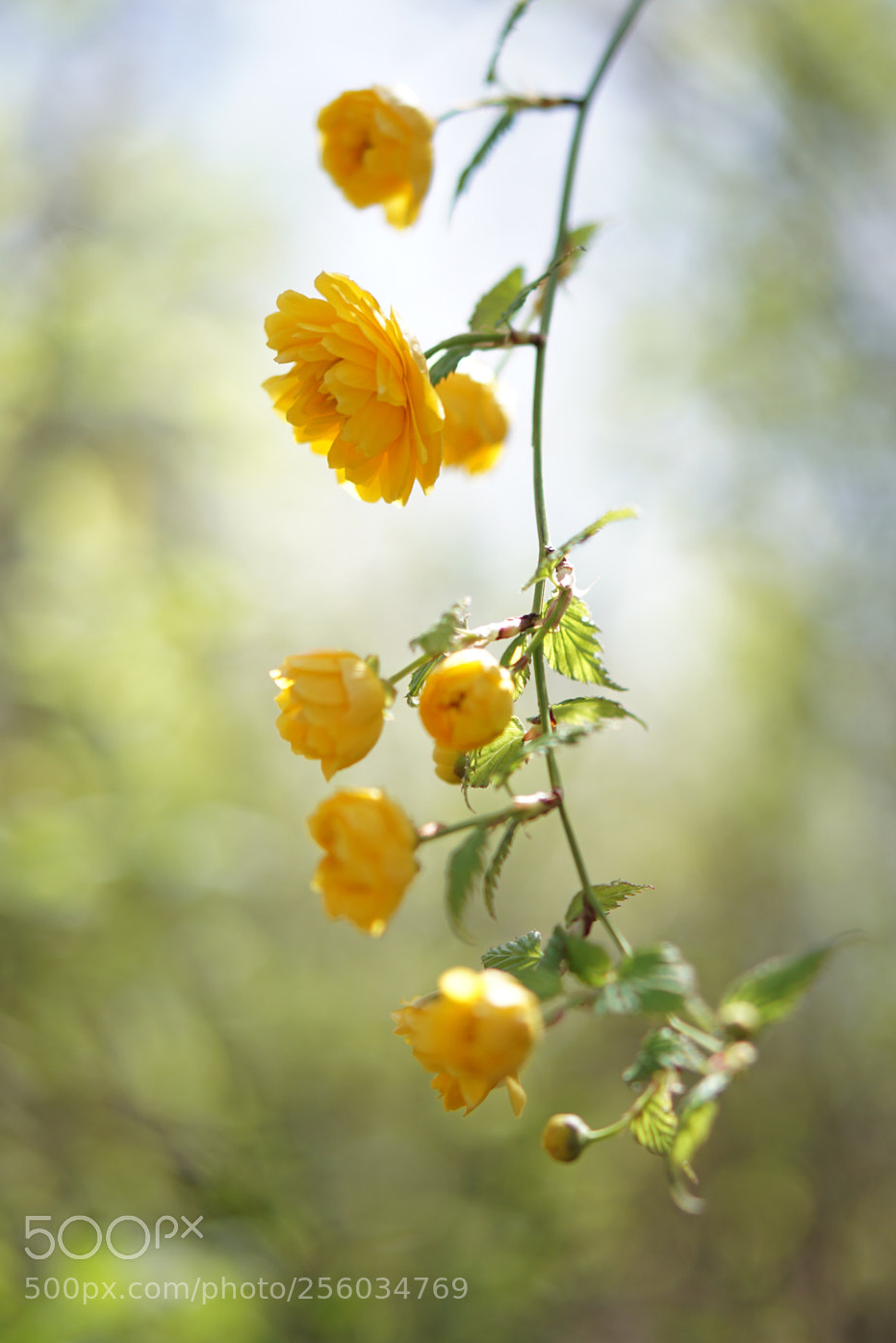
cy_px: 594
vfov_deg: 23.6
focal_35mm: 86
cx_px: 478
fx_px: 3208
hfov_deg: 15.9
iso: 100
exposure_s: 1/1000
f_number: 1.8
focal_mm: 50
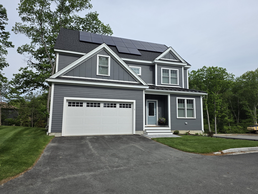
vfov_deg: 58.9
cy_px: 97
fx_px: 171
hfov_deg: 73.9
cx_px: 129
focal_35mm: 23
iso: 80
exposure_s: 1/6574
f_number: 1.7
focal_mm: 6.3
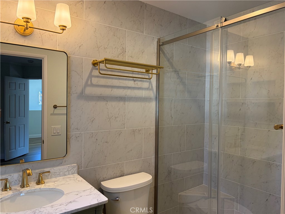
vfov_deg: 53.1
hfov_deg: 67.3
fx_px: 214
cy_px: 107
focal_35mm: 26
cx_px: 142
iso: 125
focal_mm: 5.96
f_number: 1.6
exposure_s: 1/120
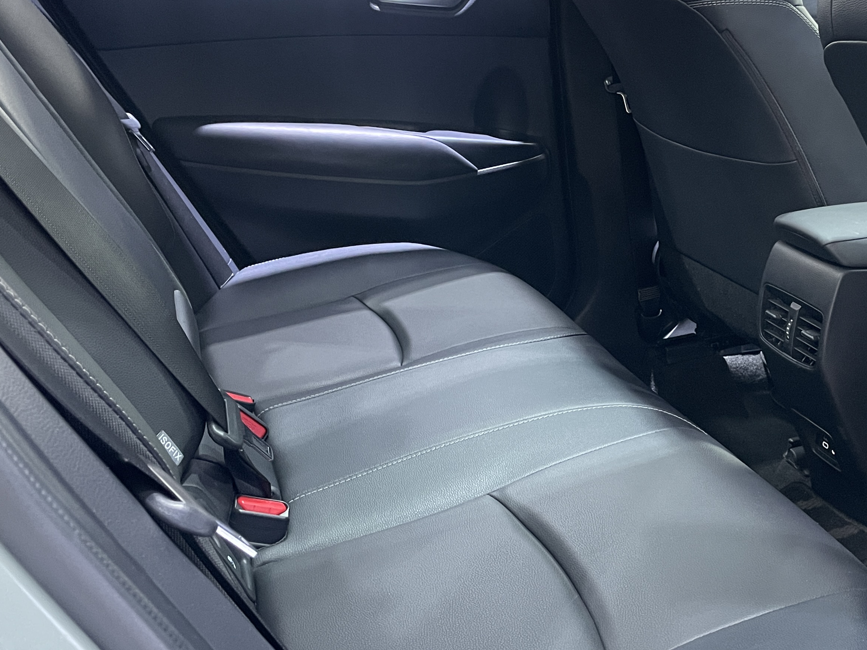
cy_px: 282
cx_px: 623
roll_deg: -1.4
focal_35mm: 45
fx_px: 1127
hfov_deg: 41.2
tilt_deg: -16.6
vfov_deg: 32.1
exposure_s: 1/33
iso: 500
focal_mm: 4.2
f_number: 1.6
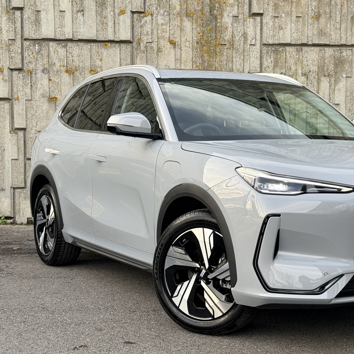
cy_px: 197
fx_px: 764
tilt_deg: -2.3
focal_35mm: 66
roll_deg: -0.1
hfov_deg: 25.8
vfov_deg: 26.1
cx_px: 259
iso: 50
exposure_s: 1/129
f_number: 1.78
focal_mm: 6.76
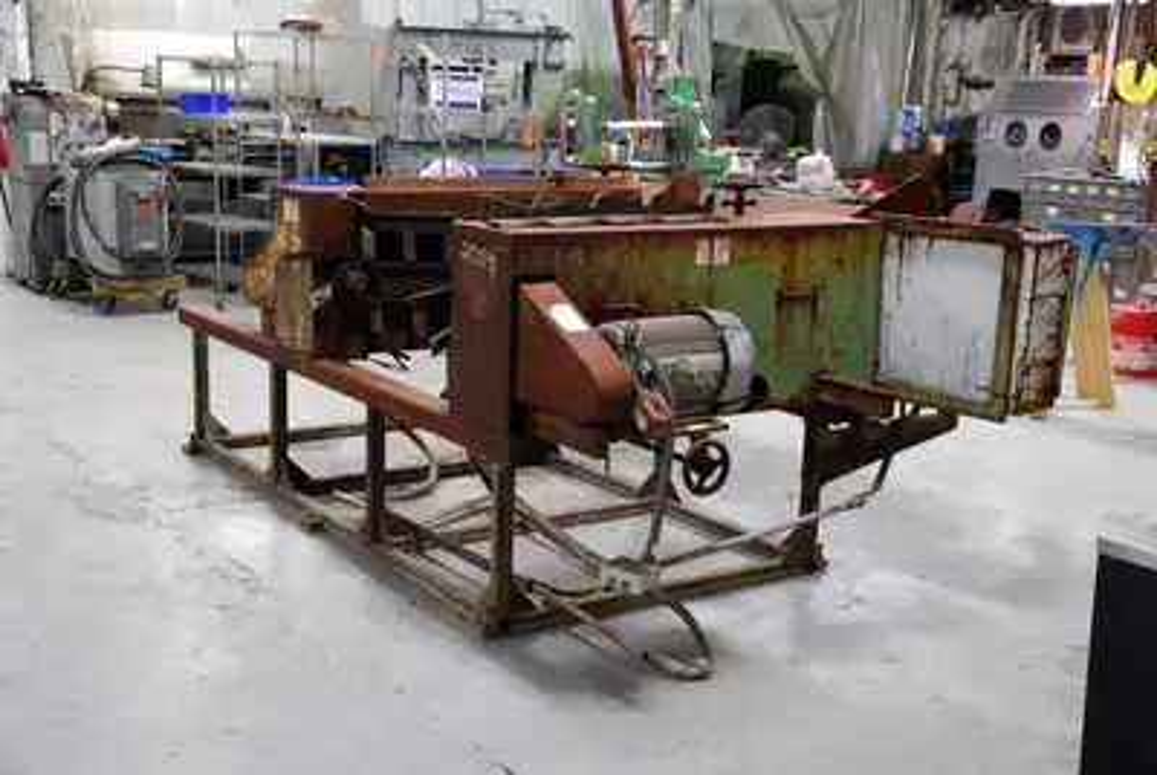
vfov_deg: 28.2
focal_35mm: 48
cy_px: 388
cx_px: 578
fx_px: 1545
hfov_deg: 41.1
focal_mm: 32
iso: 1600
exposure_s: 1/20
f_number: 4.2
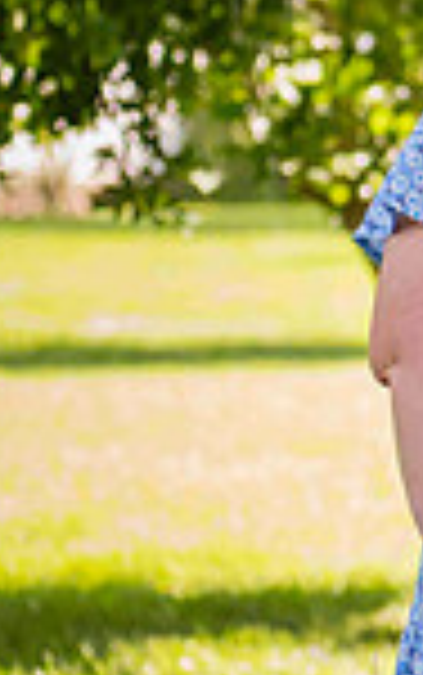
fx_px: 6222
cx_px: 1274
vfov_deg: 6.2
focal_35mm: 338
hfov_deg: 3.8
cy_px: 110
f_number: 4
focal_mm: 86
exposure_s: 1/320
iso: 400
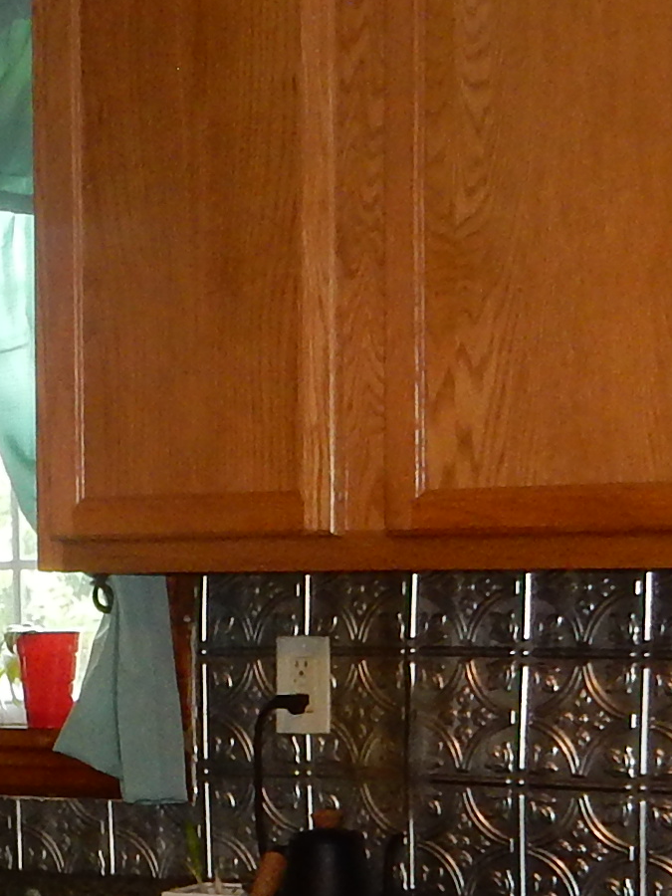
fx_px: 3313
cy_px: 798
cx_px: -374
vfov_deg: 15.2
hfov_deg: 11.1
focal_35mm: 128
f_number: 3.7
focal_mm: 4.5
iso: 250
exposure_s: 1/30
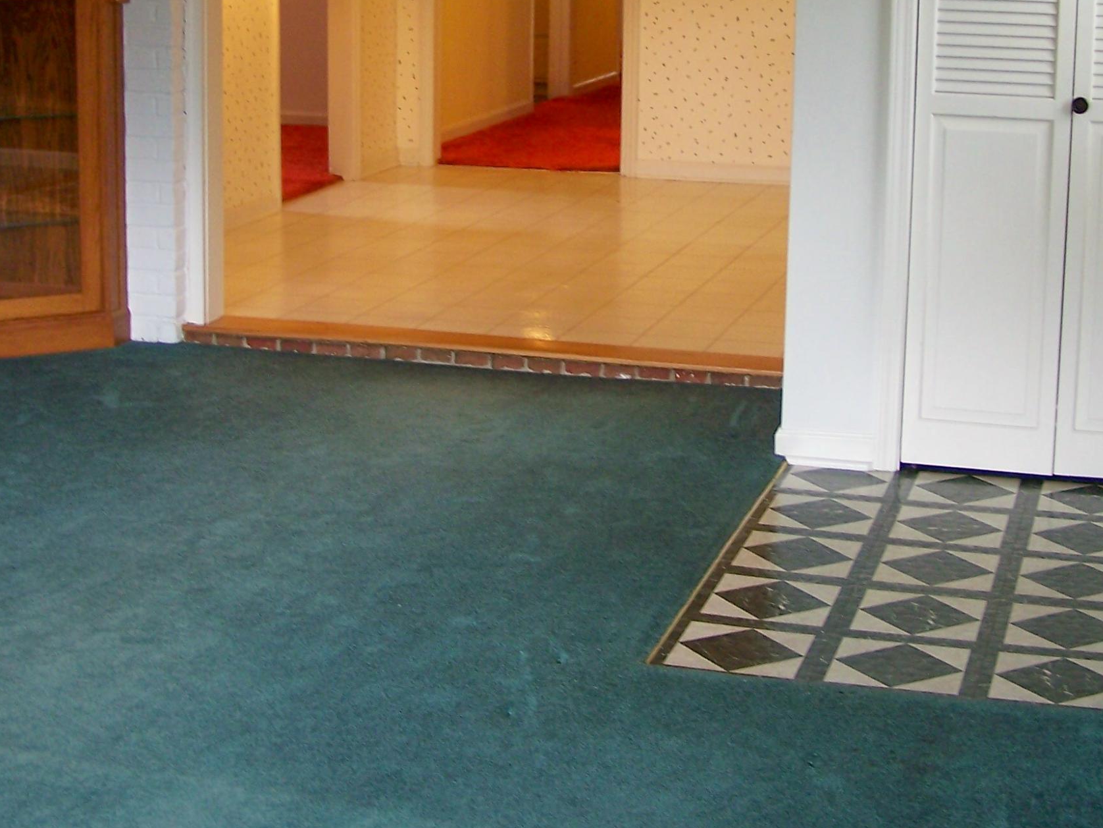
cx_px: 543
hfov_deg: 28.6
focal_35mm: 68
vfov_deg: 21.3
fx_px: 2167
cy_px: 138
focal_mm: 6.3
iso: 64
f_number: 2.8
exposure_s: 1/15
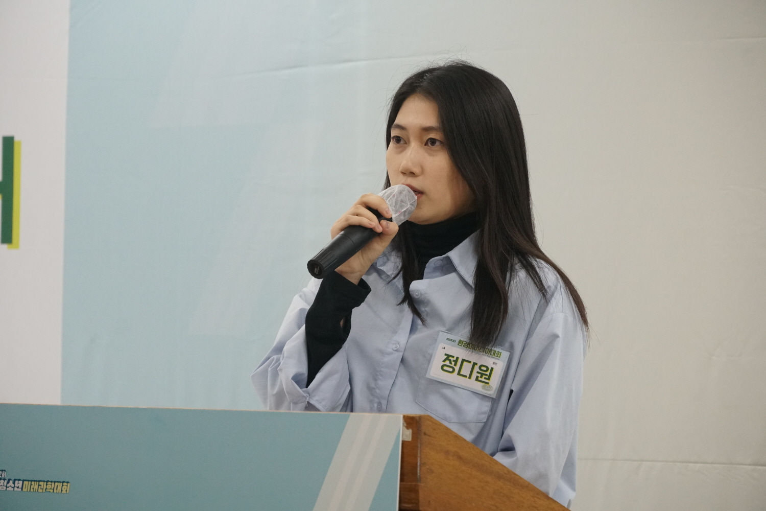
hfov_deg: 15.2
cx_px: 383
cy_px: 256
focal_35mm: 135
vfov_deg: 10.2
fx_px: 2872
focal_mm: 90
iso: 2500
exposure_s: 1/250
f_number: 5.6
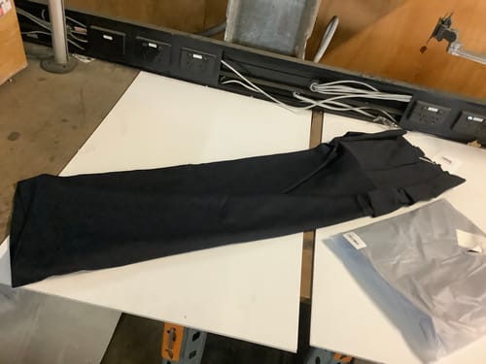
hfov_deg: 58.4
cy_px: 182
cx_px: 243
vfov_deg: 45.4
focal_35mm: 31
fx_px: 435
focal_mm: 3.3
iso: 400
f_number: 2.4
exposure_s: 1/33
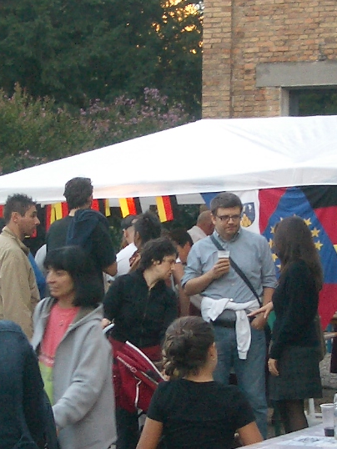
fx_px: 1349
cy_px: 282
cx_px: 124
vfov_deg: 18.9
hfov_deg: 14.2
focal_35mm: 104
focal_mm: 5.8
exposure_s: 1/60
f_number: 2.6
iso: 100
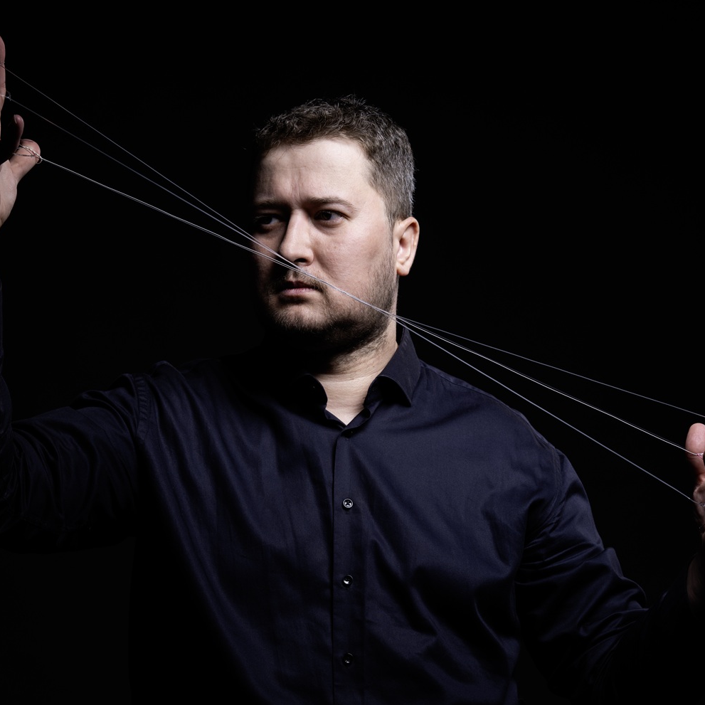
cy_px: 352
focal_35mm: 108
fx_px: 2489
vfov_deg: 16.1
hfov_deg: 16.1
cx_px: 336
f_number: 9
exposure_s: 1/160
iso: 100
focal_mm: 84
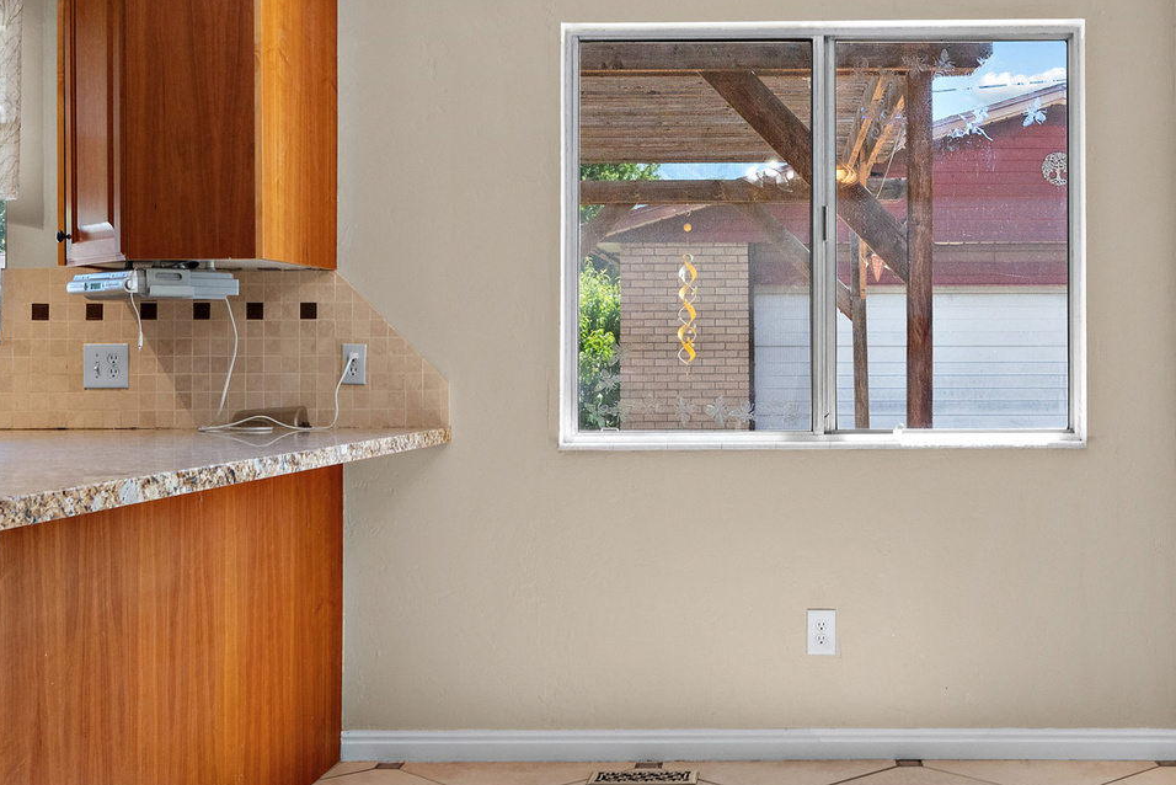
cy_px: 365
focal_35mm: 45
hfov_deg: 42.9
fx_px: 1470
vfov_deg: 29.9
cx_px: 802
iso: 500
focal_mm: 21
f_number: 8
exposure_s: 1/640
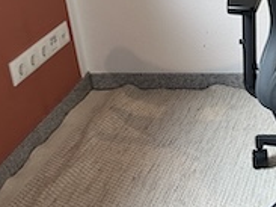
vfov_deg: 20.2
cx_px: 366
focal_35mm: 71
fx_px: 566
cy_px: 13
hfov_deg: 23.8
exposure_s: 1/50
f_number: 1.6
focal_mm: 5.1
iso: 80
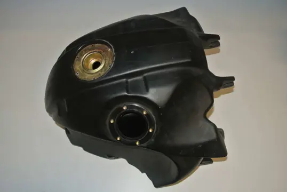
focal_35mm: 32
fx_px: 255
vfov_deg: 41.2
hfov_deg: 58.7
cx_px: 144
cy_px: 96
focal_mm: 12.2
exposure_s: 1/60
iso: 200
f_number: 3.8
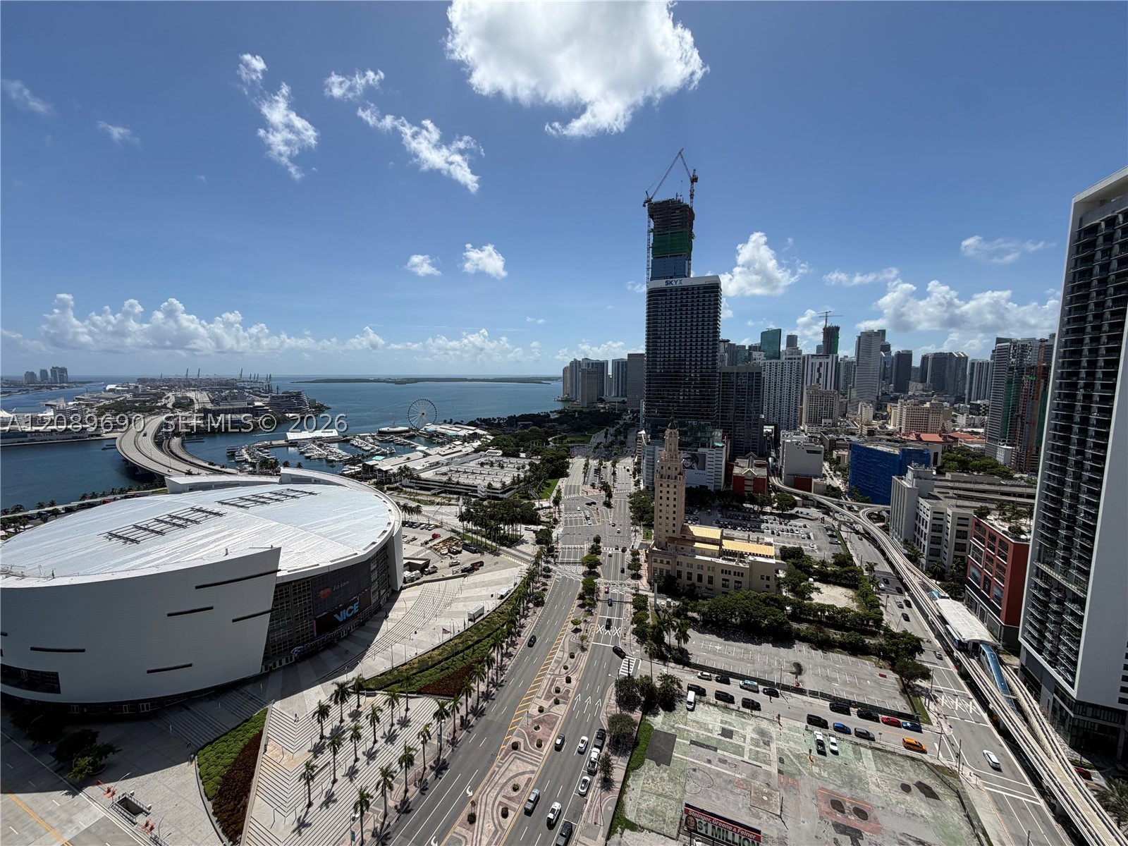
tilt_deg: -6.5
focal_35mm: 14
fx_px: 456
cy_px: 423
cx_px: 564
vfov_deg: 85.7
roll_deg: +0.6
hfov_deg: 102.1
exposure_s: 1/1656
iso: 20
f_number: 2.2
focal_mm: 2.22
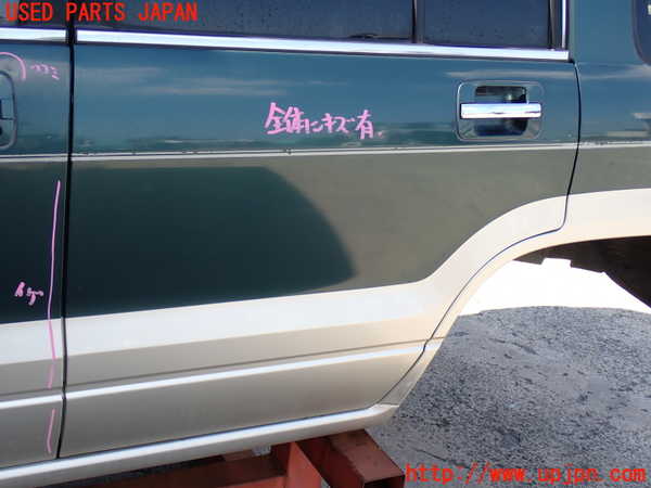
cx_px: 326
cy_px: 244
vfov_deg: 30.9
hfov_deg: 40.4
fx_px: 884
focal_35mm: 47
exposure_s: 1/125
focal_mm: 8.4
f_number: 4.5
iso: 100
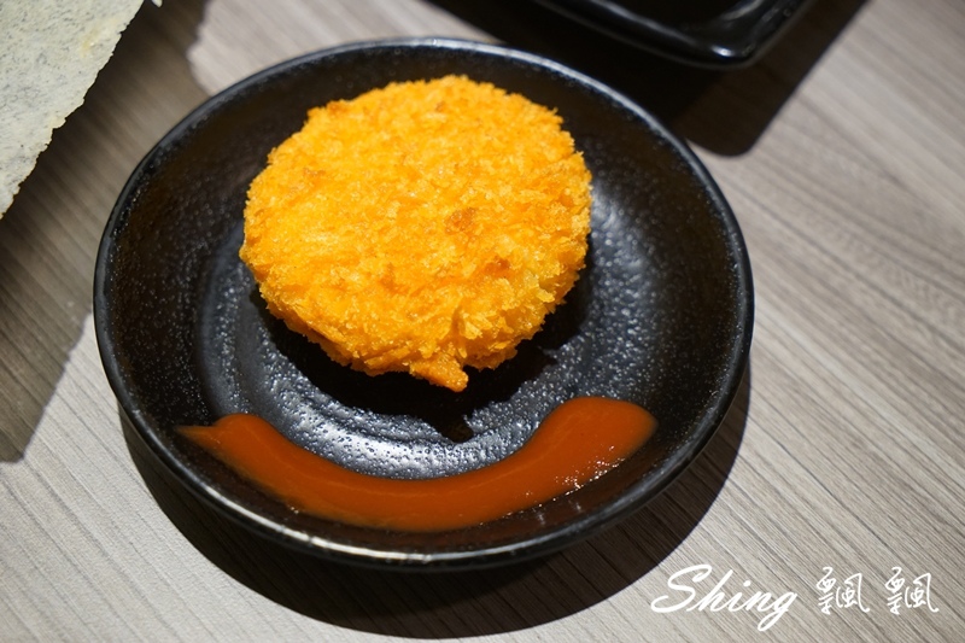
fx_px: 1528
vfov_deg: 23.8
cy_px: 322
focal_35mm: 57
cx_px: 482
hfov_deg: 35.1
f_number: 5
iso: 2000
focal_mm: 57
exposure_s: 1/60
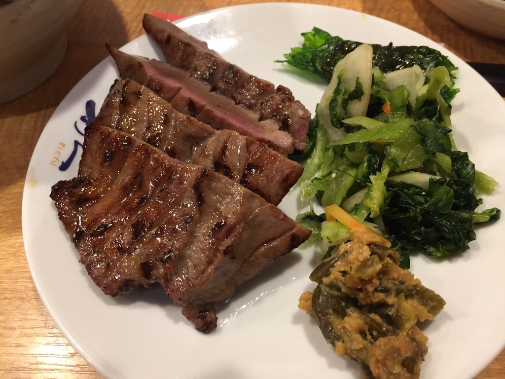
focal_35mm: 29
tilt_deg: -56.3
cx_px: 252
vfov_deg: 48.2
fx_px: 423
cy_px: 190
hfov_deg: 61.7
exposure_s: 1/30
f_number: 2.2
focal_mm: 4.15
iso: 80
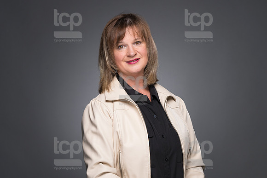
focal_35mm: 127
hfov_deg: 16.2
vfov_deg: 10.8
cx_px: 144
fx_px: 941
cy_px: 82
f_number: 5.6
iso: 200
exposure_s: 1/250
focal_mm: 95
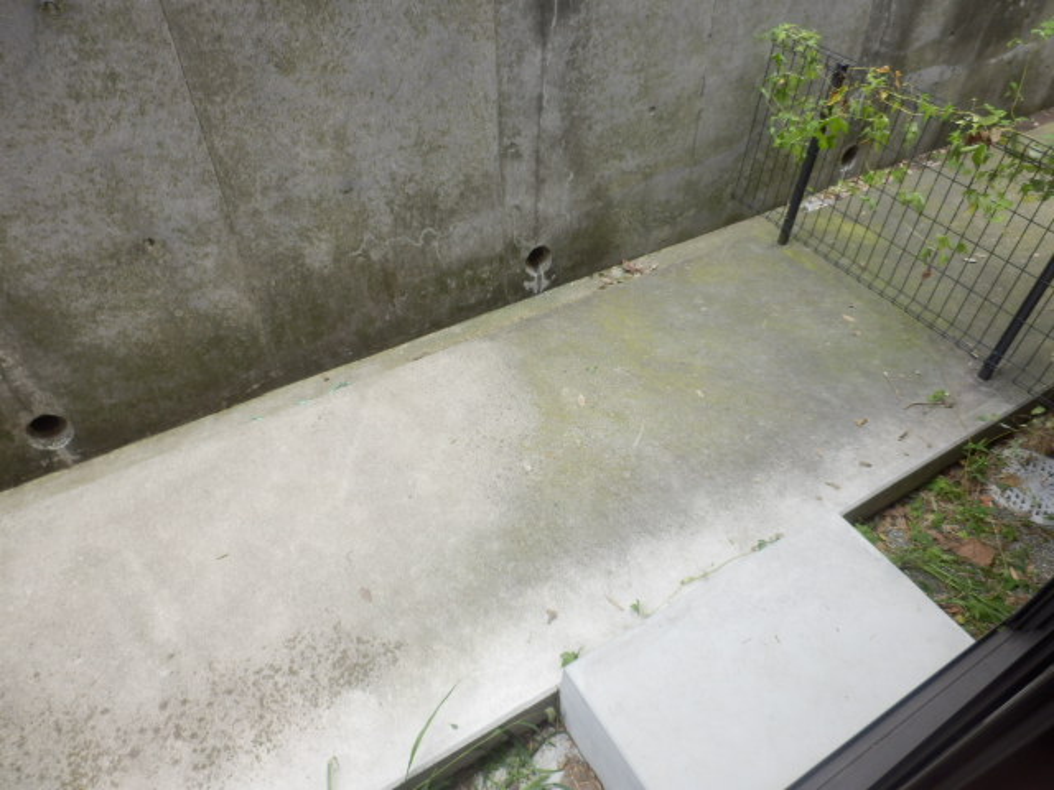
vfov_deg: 56.8
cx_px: 527
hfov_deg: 71.6
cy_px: 395
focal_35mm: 24
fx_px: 731
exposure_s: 1/60
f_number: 3
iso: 80
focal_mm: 4.2
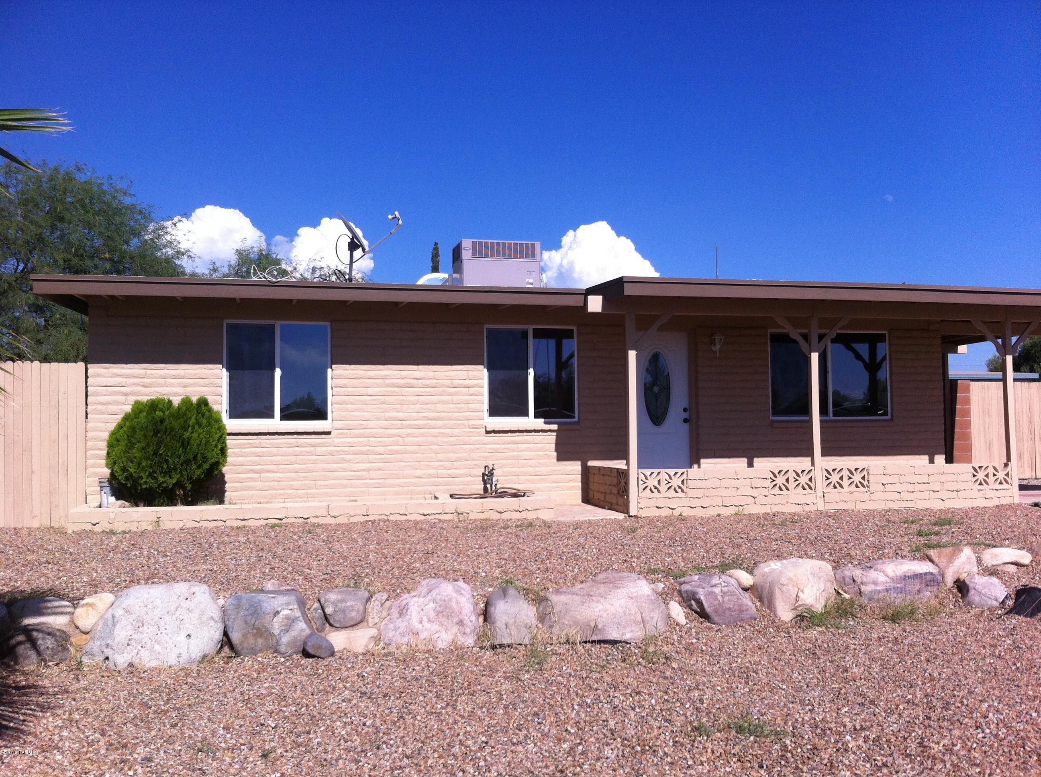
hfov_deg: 52.7
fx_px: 1051
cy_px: 388
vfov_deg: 40.6
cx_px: 520
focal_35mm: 35
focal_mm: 3.85
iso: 80
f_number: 2.8
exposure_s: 1/2742
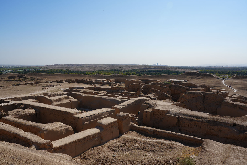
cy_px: 82
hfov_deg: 61.9
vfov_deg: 43.6
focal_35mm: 30
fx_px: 206
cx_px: 124
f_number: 10
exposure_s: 1/250
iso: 100
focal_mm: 30
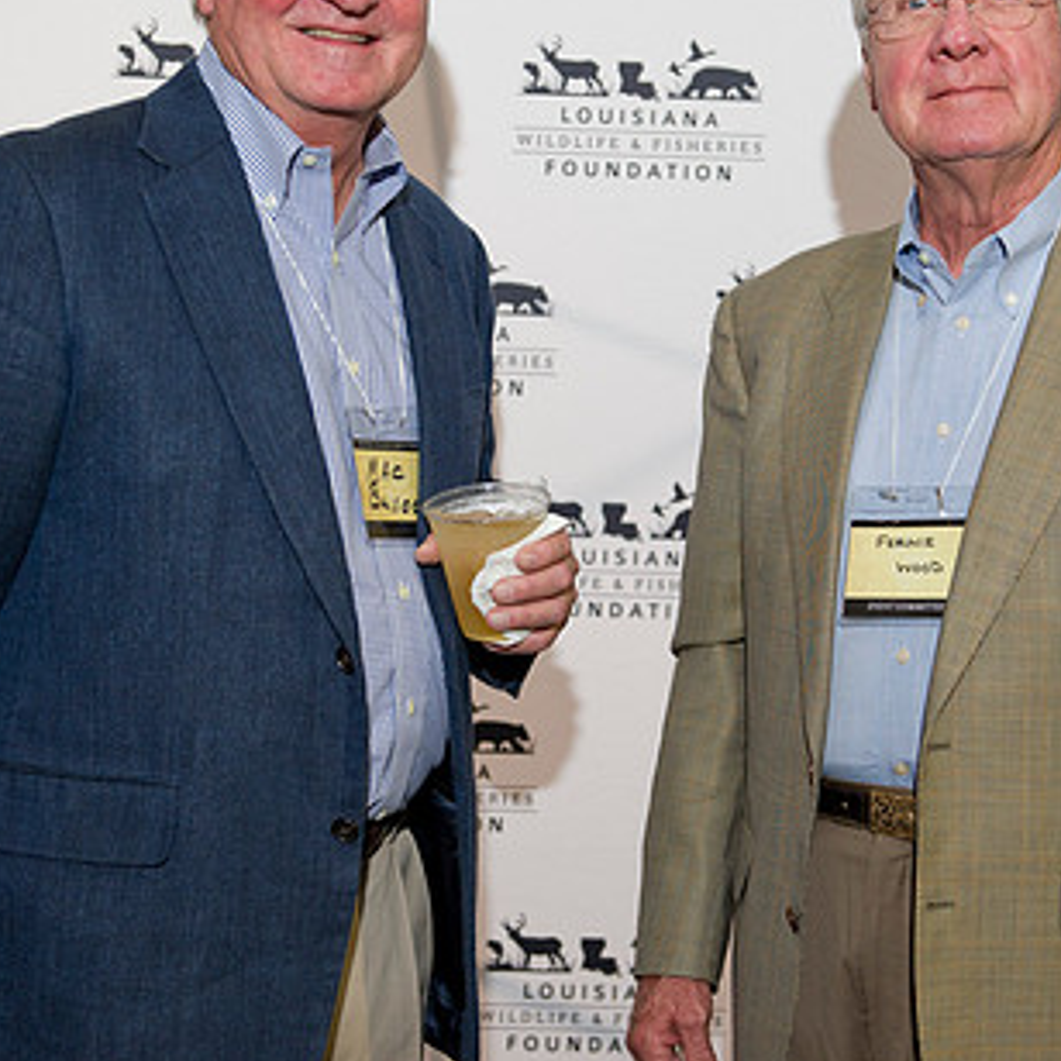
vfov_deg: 23.9
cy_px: 420
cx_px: 613
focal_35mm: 72
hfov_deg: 24.0
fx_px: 2497
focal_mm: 45
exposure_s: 1/125
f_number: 3.5
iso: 800
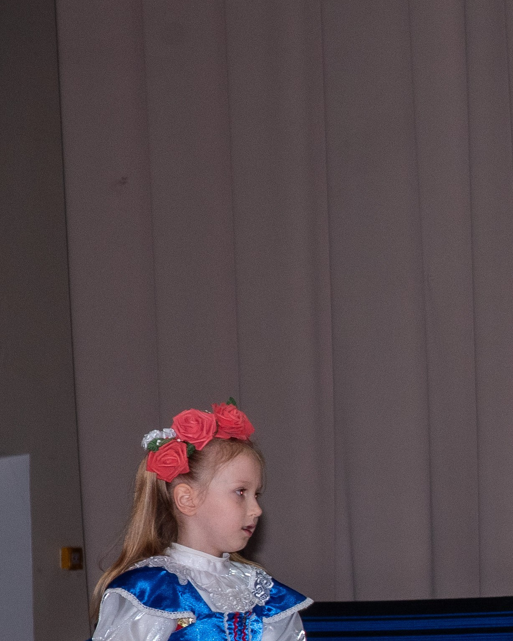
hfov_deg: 5.0
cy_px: 638
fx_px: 5732
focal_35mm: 302
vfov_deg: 6.4
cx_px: 1190
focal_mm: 82
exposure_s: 1/160
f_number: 7.1
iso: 640
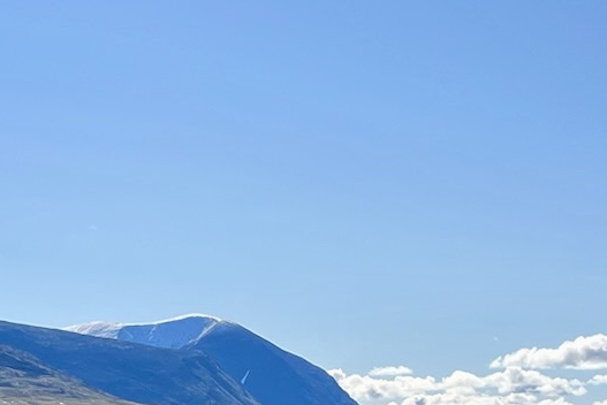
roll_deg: +0.5
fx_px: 1771
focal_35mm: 105
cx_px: 41
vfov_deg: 12.5
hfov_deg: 19.0
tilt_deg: -4.6
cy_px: 571
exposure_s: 1/6173
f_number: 1.6
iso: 50
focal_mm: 5.1
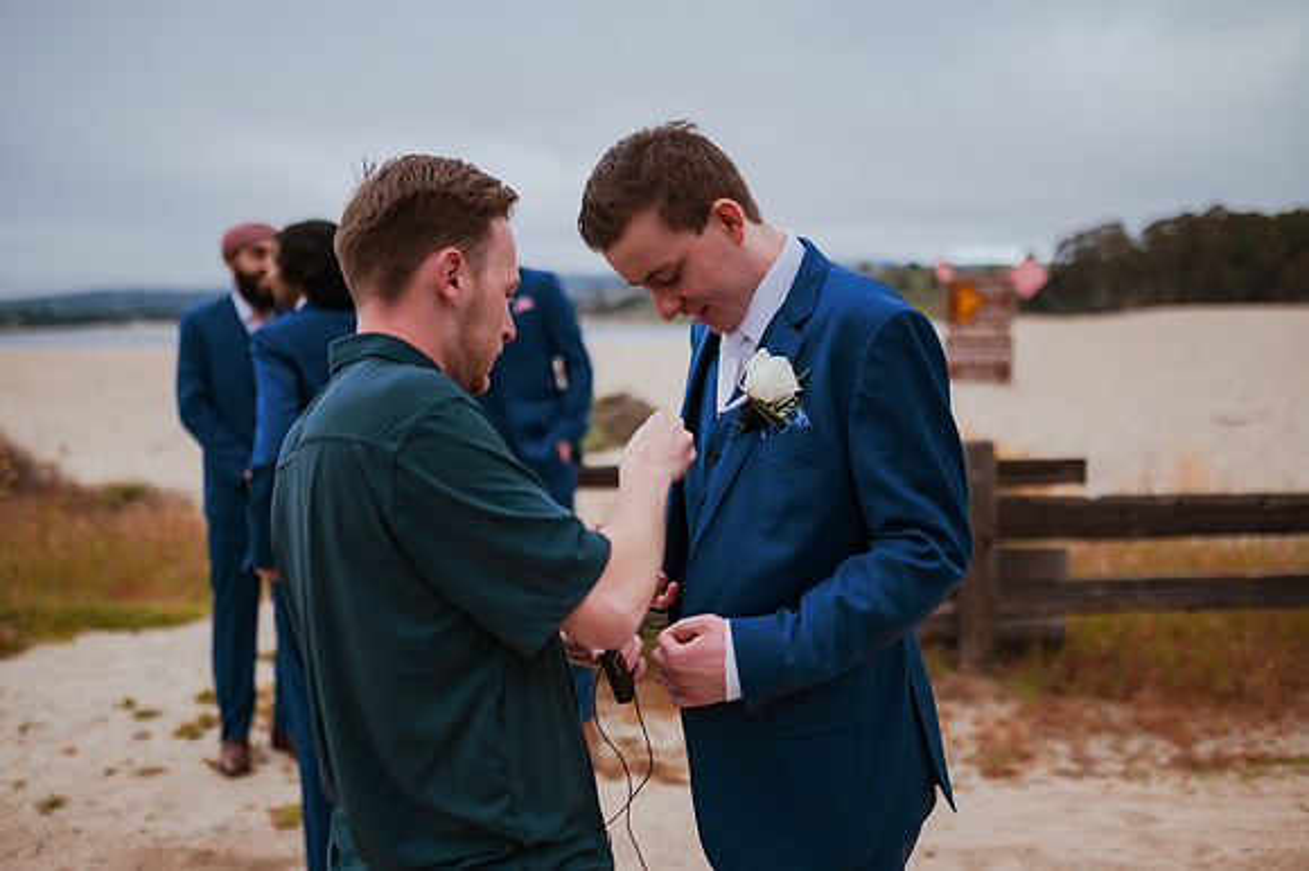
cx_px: 654
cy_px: 436
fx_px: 1272
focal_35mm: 35
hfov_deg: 54.5
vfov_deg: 37.8
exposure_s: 1/8000
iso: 400
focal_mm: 35
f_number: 1.4
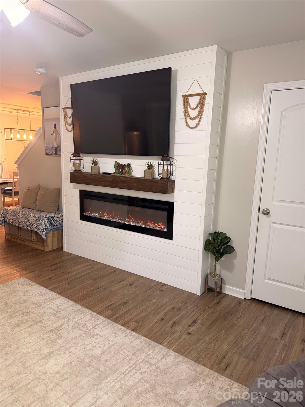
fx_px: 282
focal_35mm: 24
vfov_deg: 71.6
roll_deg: -2.0
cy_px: 204
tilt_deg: -10.5
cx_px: 152
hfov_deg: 56.8
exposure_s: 1/60
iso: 160
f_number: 1.78
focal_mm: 6.76
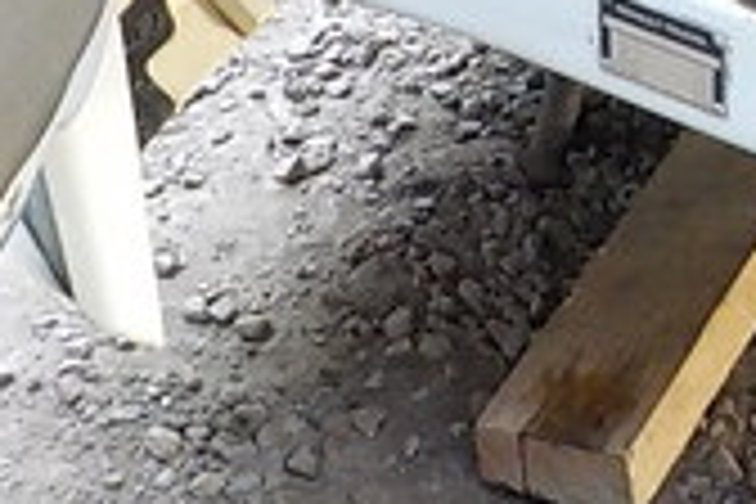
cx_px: 1066
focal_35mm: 119
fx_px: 2499
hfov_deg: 16.0
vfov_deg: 11.1
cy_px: -207
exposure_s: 1/30
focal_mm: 4.1
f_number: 3.3
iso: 400
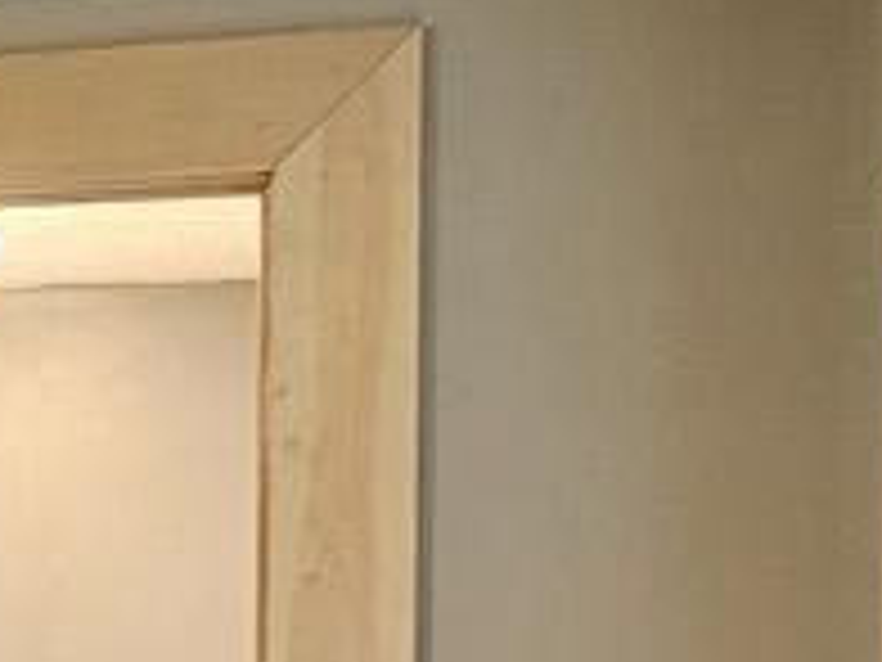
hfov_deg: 10.2
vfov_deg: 9.3
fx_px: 4000
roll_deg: +0.7
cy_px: 842
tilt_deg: -1.9
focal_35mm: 157
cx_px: -1508
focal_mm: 6.76
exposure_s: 1/60
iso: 500
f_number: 1.78
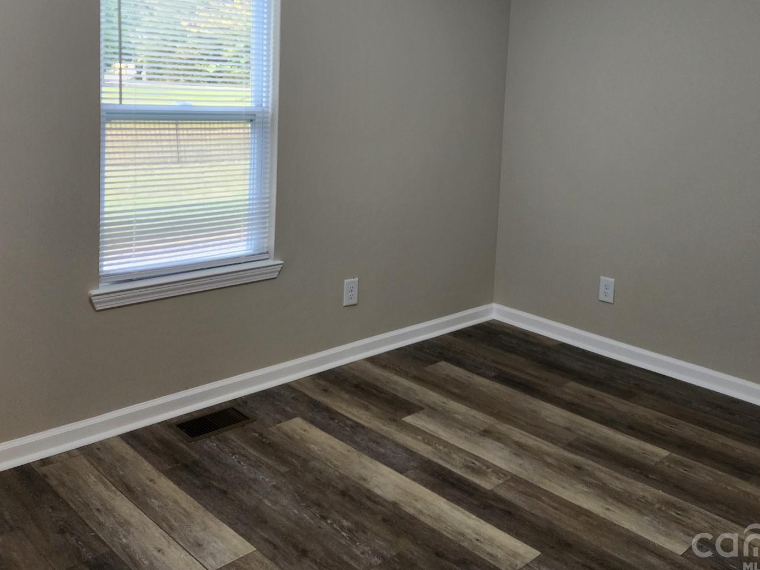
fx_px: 747
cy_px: 172
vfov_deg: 41.0
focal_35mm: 34
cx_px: 440
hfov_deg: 53.7
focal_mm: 6.4
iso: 250
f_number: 1.8
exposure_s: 1/120
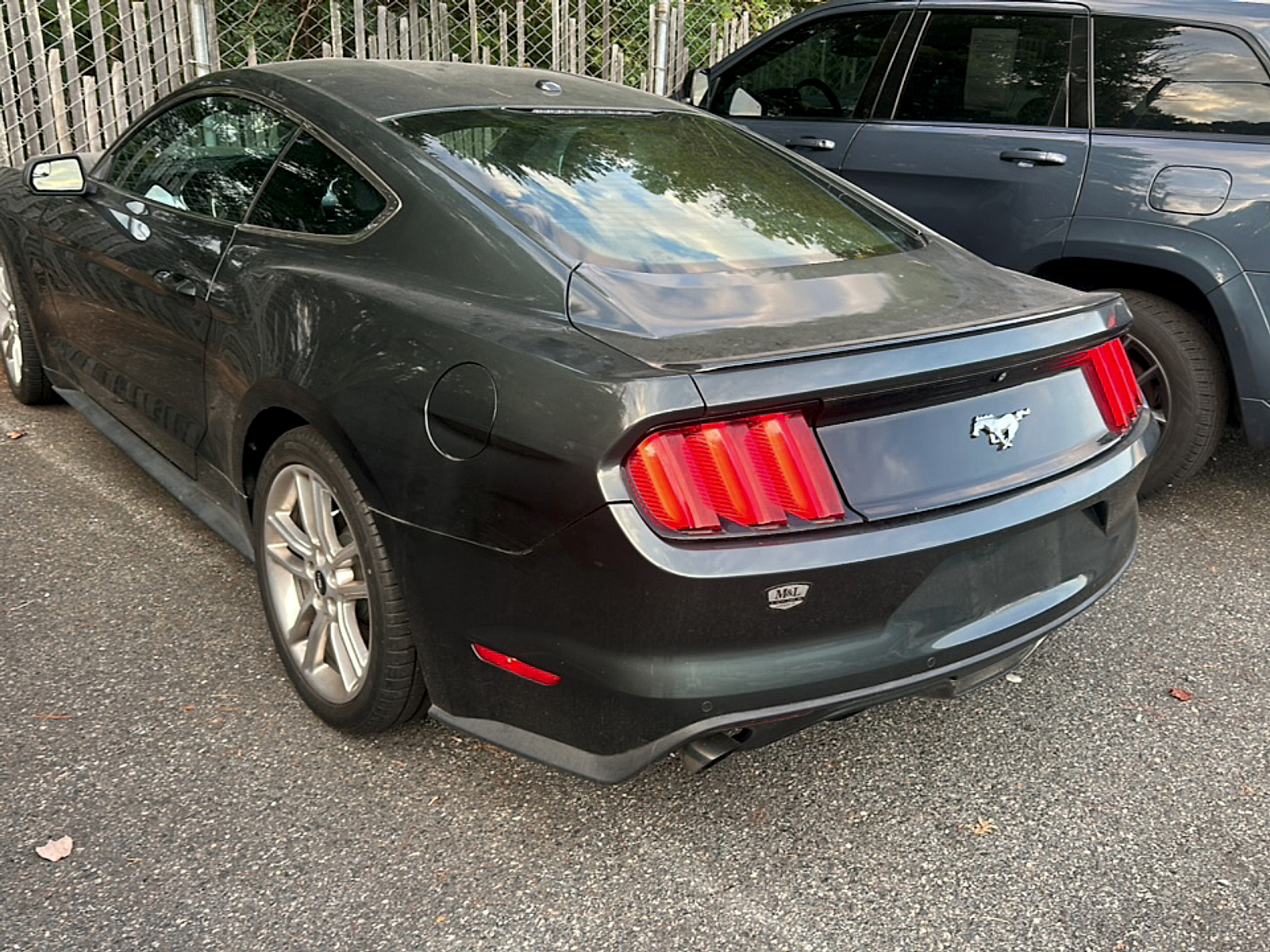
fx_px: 917
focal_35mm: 25
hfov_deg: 69.4
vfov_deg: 54.9
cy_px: 476
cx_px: 635
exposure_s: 1/107
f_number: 1.78
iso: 64
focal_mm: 6.86
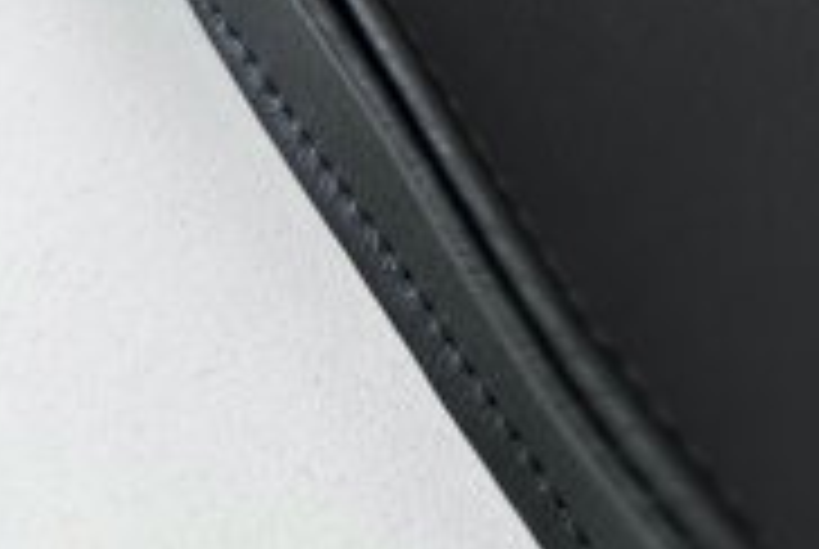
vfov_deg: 14.6
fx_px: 1663
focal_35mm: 73
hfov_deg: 27.0
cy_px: -623
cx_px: 684
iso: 80
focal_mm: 6.86
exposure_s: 1/121
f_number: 1.78
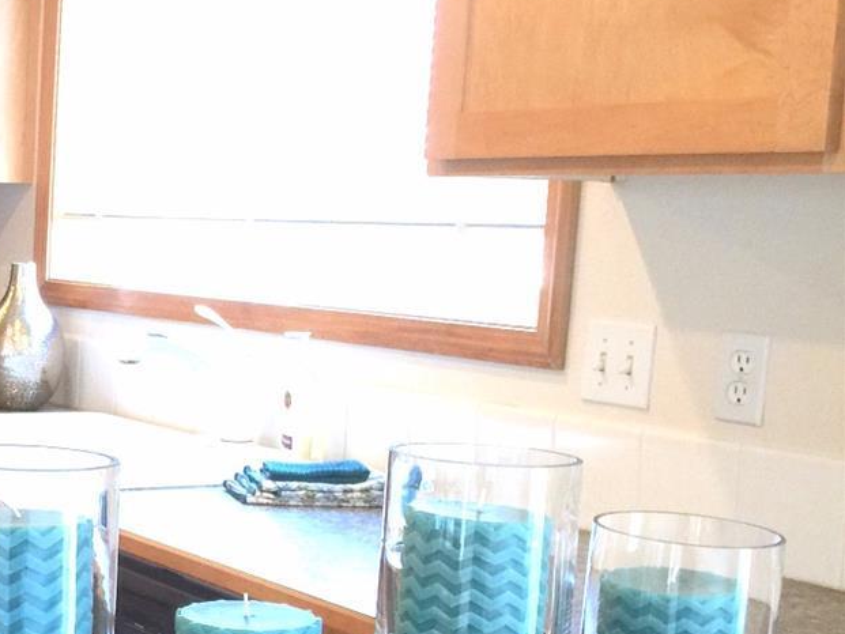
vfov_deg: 20.9
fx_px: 1709
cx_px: -173
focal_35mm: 70
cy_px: 418
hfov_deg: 25.0
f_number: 2.2
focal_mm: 4.15
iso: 40
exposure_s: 1/30
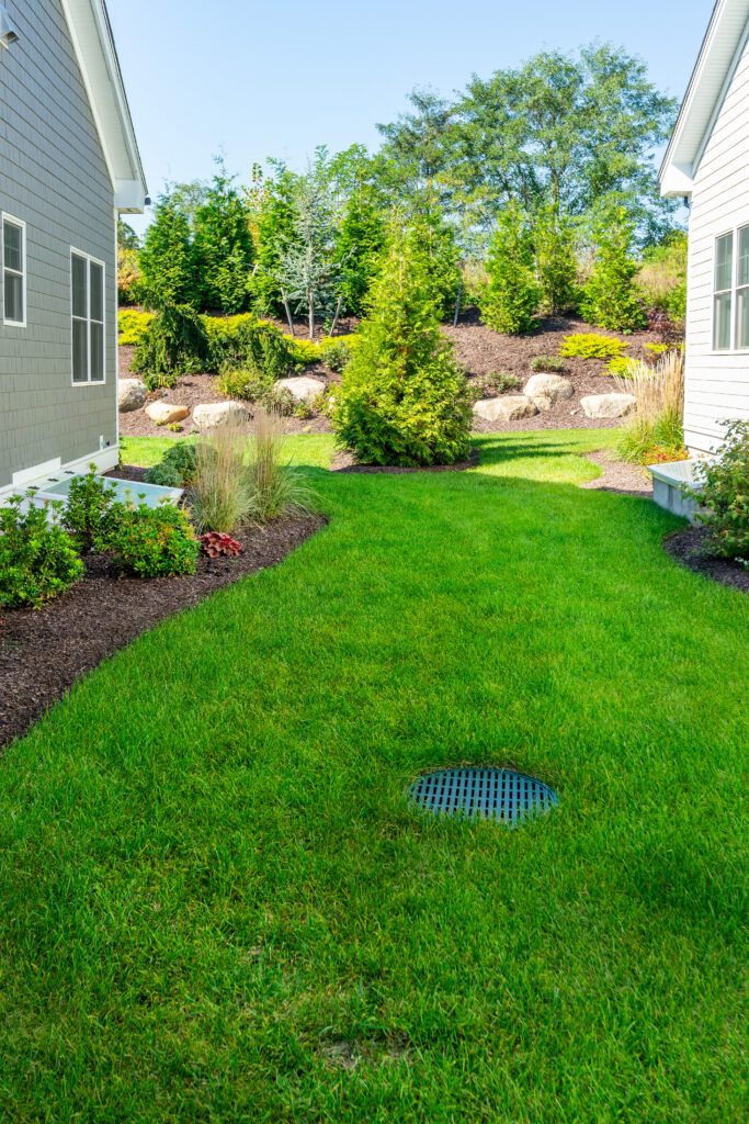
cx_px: 374
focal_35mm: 35
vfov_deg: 54.4
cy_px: 562
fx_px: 1092
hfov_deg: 37.9
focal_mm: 35
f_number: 7.1
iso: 200
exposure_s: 1/160
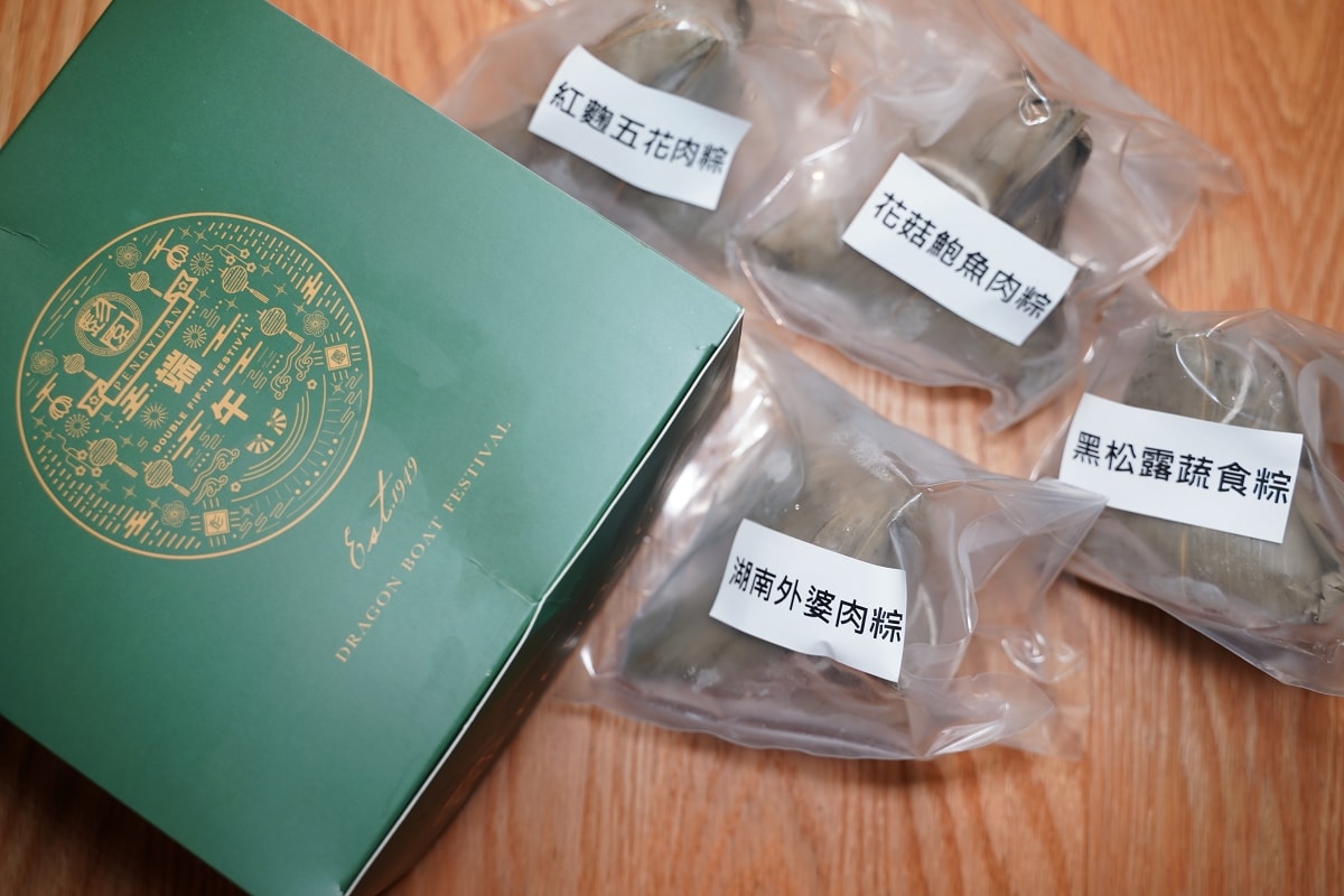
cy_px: 448
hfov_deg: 53.1
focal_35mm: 36
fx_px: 1344
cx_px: 672
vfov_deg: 36.9
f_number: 4
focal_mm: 36
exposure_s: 1/60
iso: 320
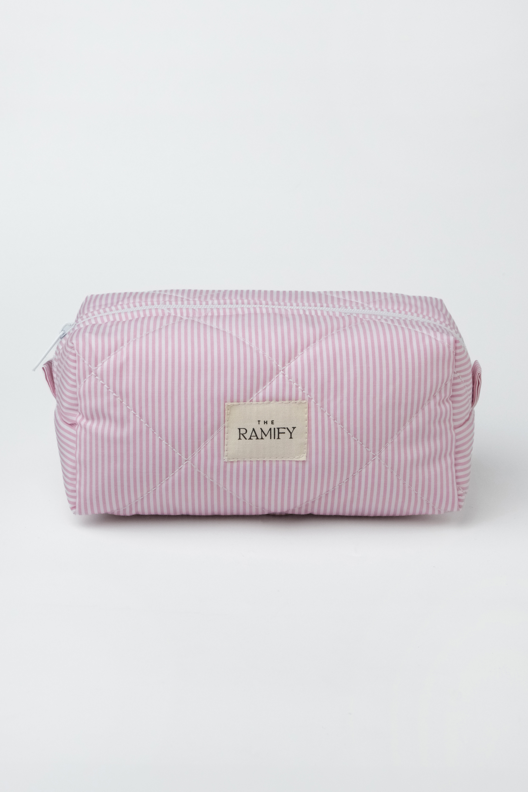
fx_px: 1518
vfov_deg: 29.2
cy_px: 396
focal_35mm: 69
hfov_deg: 19.7
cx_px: 264
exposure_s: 1/125
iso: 1600
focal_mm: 46.3
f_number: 13
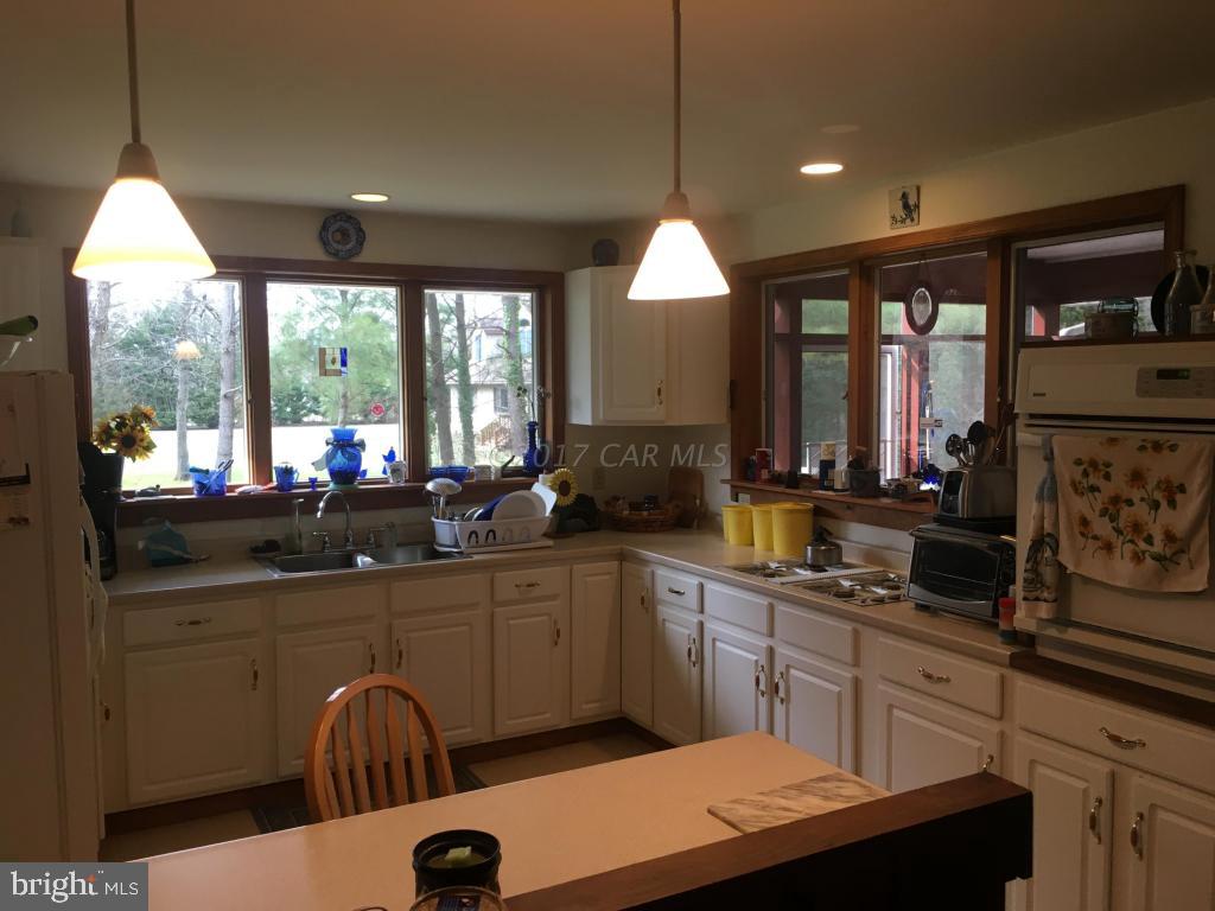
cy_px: 456
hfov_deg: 61.7
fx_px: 1018
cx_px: 608
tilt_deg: -3.5
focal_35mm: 29
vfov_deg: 48.2
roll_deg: -0.5
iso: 25
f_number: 2.2
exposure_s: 1/30
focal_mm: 4.15
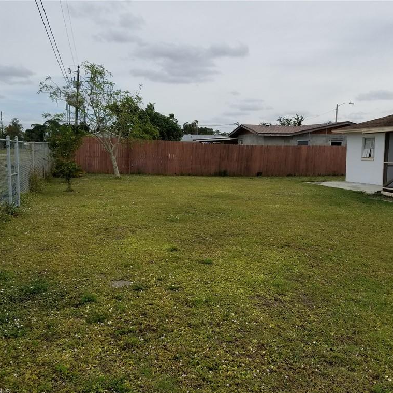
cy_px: 198
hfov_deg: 52.2
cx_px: 237
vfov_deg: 52.5
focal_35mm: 31
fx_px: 398
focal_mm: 4.25
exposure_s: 1/2984
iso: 50
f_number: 1.7
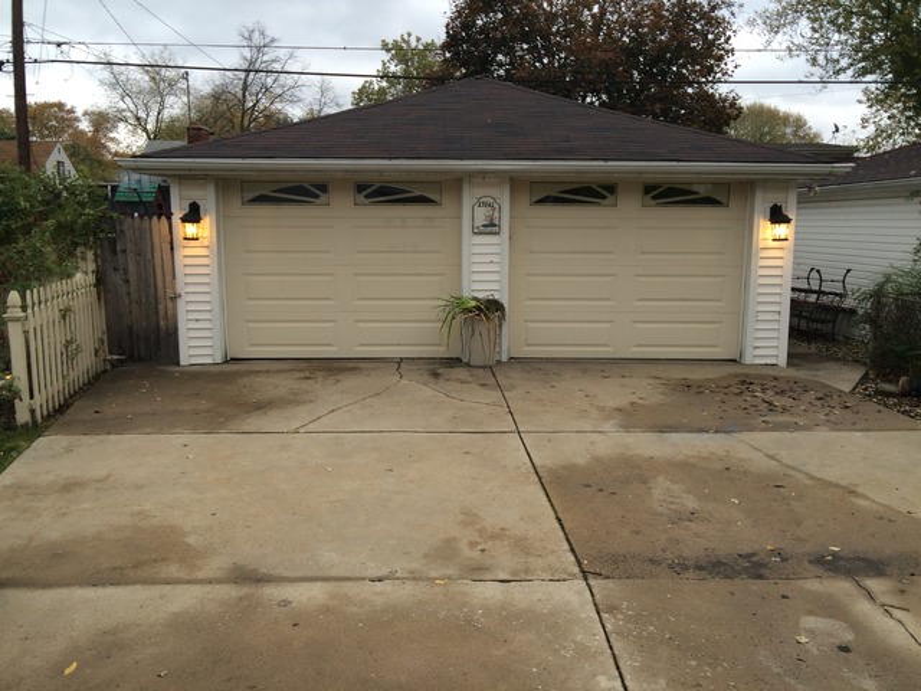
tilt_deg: -10.3
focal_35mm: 29
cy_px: 346
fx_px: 772
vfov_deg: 48.2
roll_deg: +0.1
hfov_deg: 61.7
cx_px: 460
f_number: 2.2
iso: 40
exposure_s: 1/60
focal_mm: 4.15
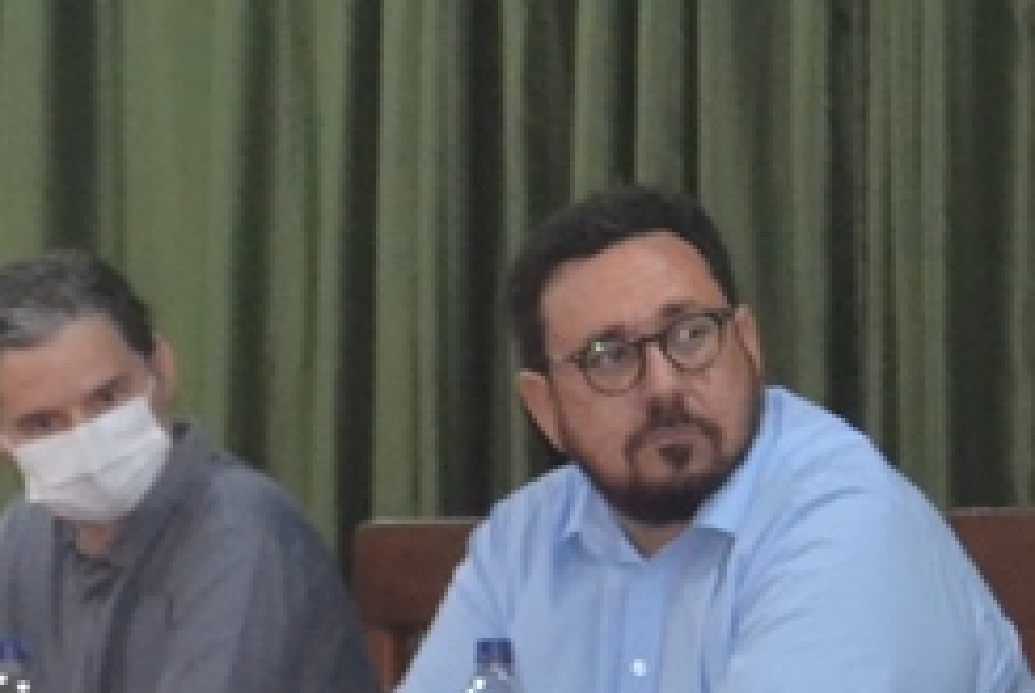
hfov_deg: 8.6
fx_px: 6851
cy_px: 860
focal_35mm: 238
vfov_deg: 5.8
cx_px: 786
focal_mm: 38
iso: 3200
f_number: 5
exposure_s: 1/60
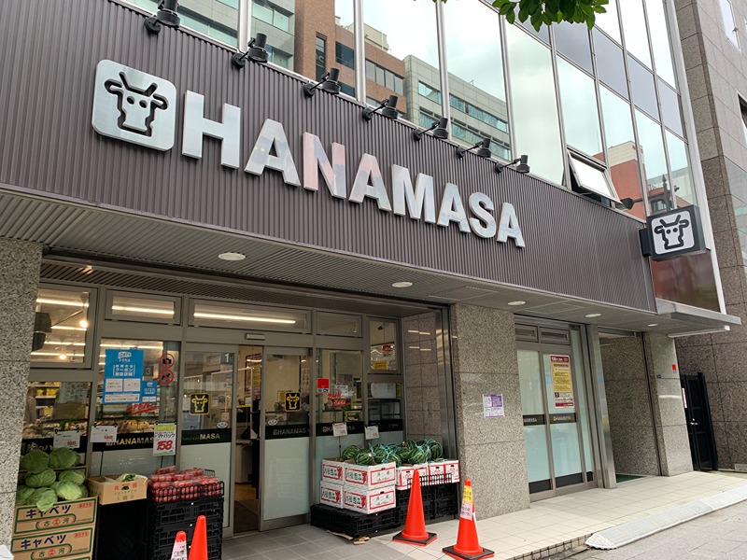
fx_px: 561
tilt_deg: +13.4
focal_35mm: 26
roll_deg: +0.0
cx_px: 374
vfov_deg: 53.1
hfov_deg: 67.3
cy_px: 280
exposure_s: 1/205
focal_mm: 4.25
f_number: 1.8
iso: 25
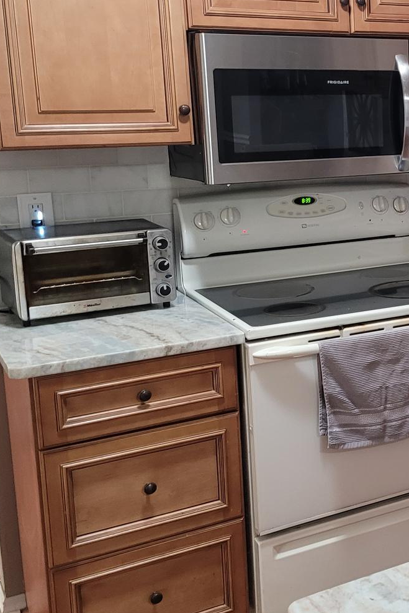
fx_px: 955
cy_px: 234
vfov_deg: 35.5
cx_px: 577
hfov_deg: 21.2
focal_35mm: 56
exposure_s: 1/40
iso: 320
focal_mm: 5.4
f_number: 1.8
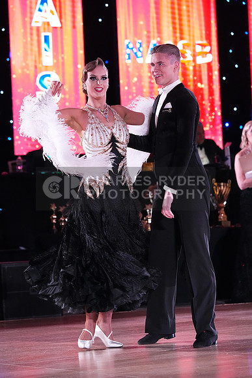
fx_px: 1689
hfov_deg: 8.5
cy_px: 189
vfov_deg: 12.8
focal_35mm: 161
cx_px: 126
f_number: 5
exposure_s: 1/400
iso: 10000
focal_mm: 161
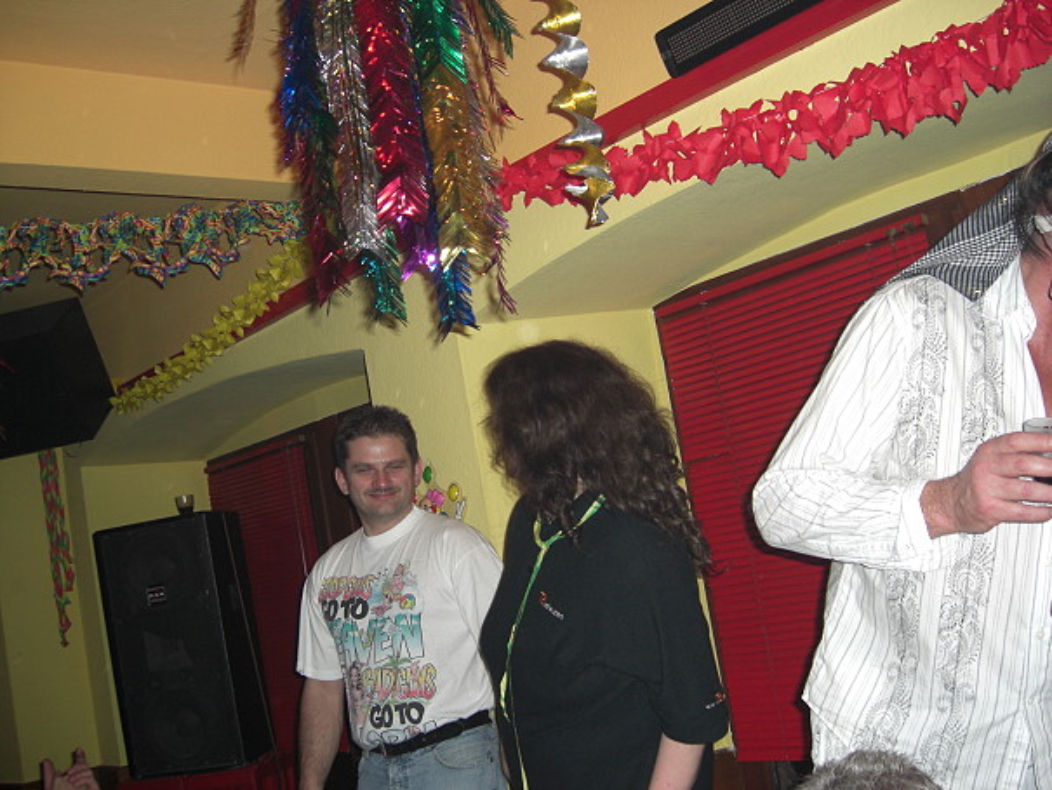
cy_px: 395
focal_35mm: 38
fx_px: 1155
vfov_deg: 37.7
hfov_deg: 49.0
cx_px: 526
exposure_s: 1/60
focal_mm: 7.9
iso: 200
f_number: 2.8
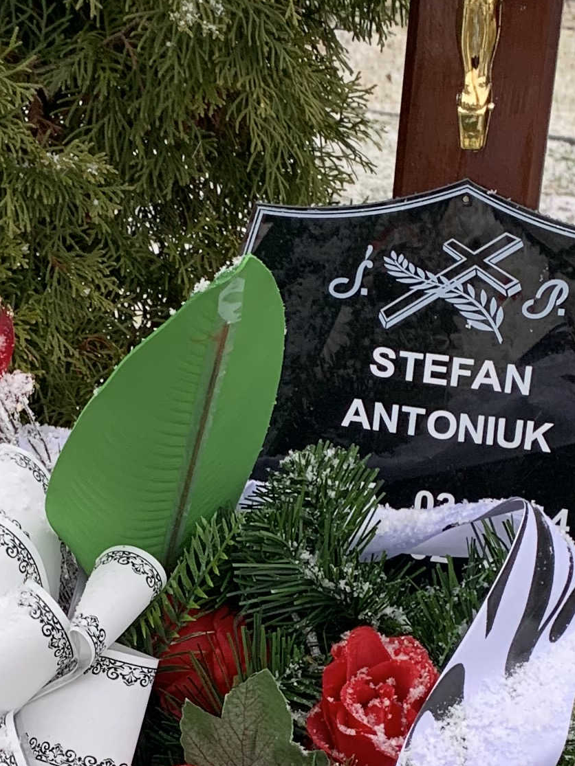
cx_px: 219
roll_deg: -6.0
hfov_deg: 15.7
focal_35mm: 94
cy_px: 641
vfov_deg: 20.6
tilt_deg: -21.4
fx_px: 2082
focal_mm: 4.25
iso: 32
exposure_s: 1/121
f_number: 1.8
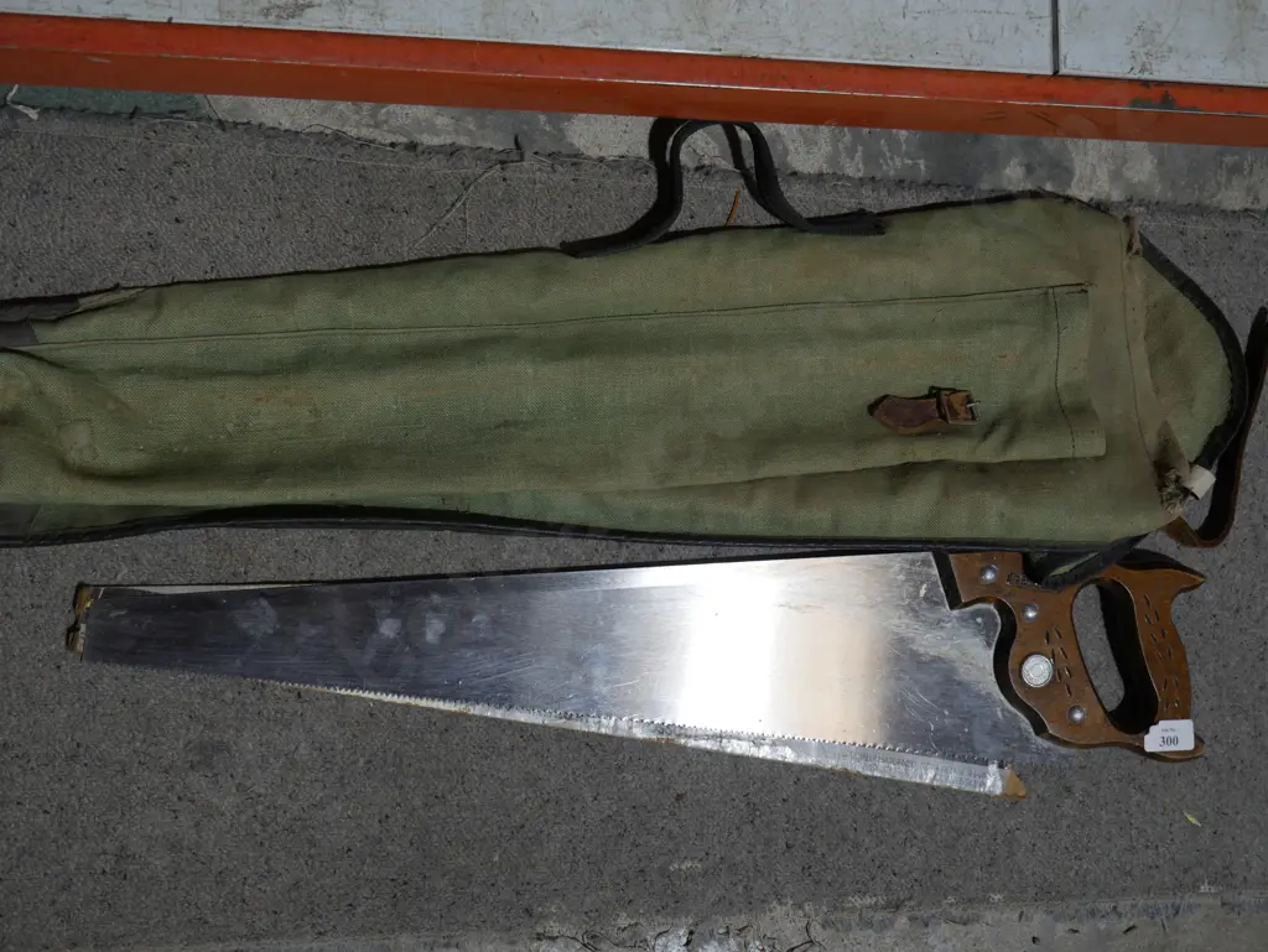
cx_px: 634
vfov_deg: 37.8
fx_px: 1393
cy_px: 476
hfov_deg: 49.0
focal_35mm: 38
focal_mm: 19
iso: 200
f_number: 4.1
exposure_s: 1/80
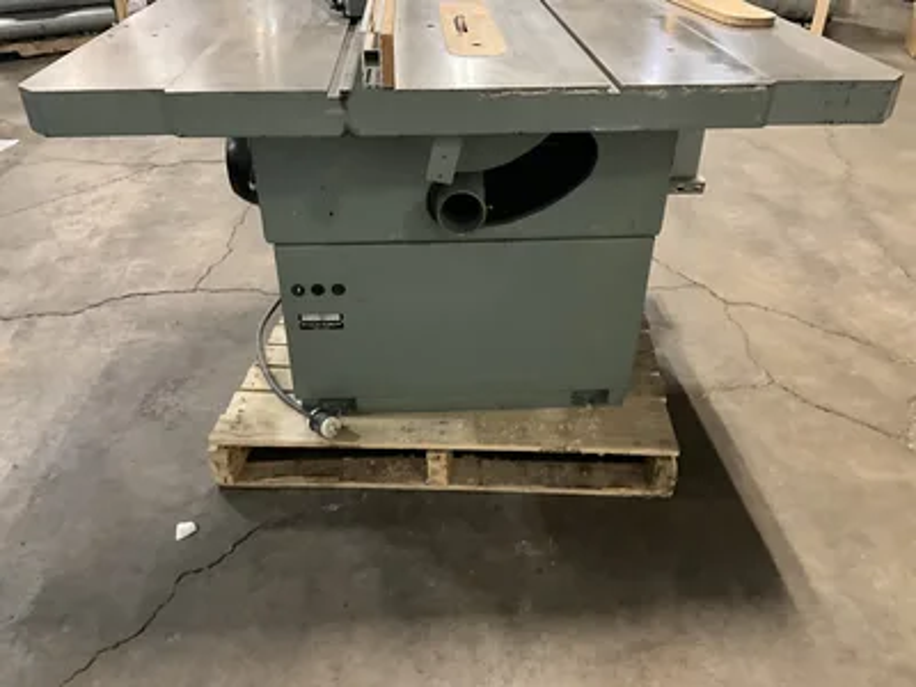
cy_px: 344
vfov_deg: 48.2
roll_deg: -0.9
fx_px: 767
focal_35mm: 29
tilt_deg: -33.3
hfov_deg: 61.7
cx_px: 458
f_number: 1.8
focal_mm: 3
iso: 500
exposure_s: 1/30
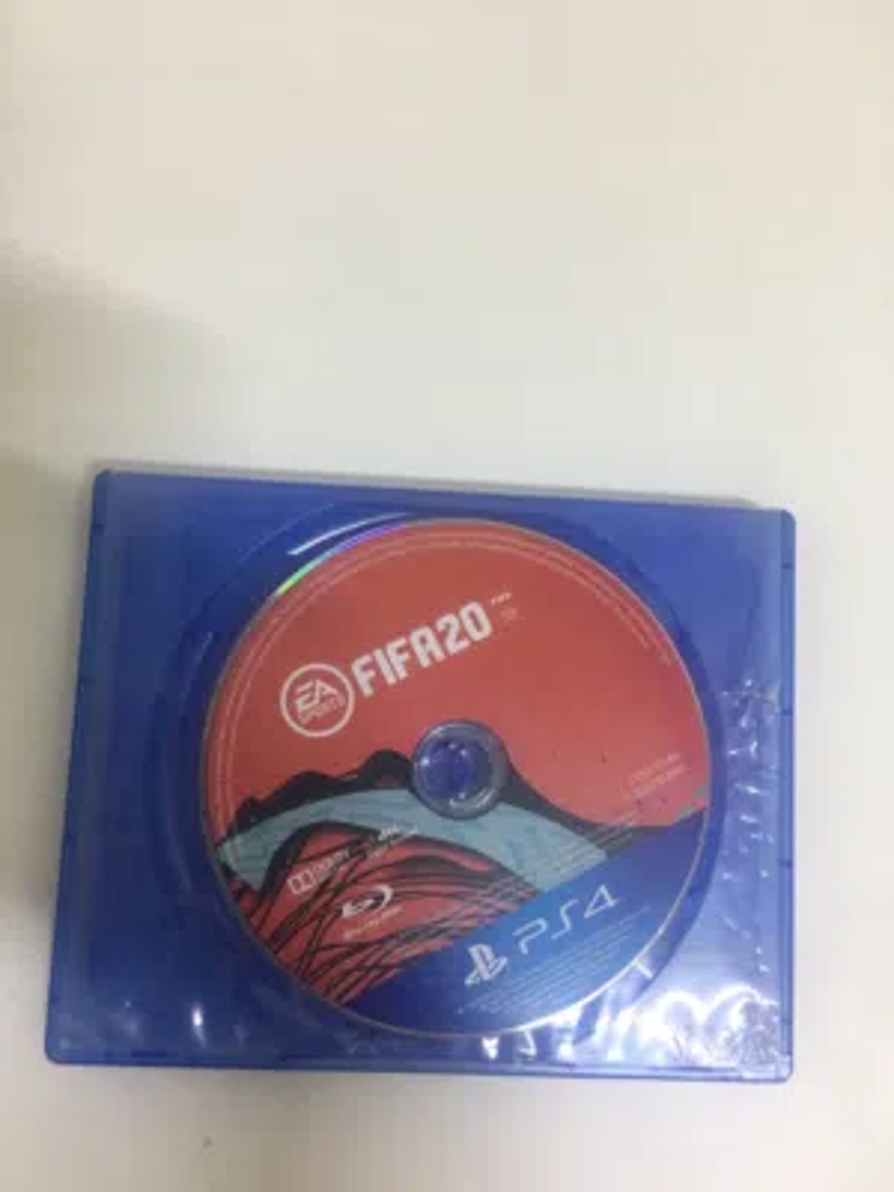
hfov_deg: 48.2
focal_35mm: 29
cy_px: 596
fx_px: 999
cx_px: 447
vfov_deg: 61.7
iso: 100
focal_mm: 4.15
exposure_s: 1/33
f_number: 2.2
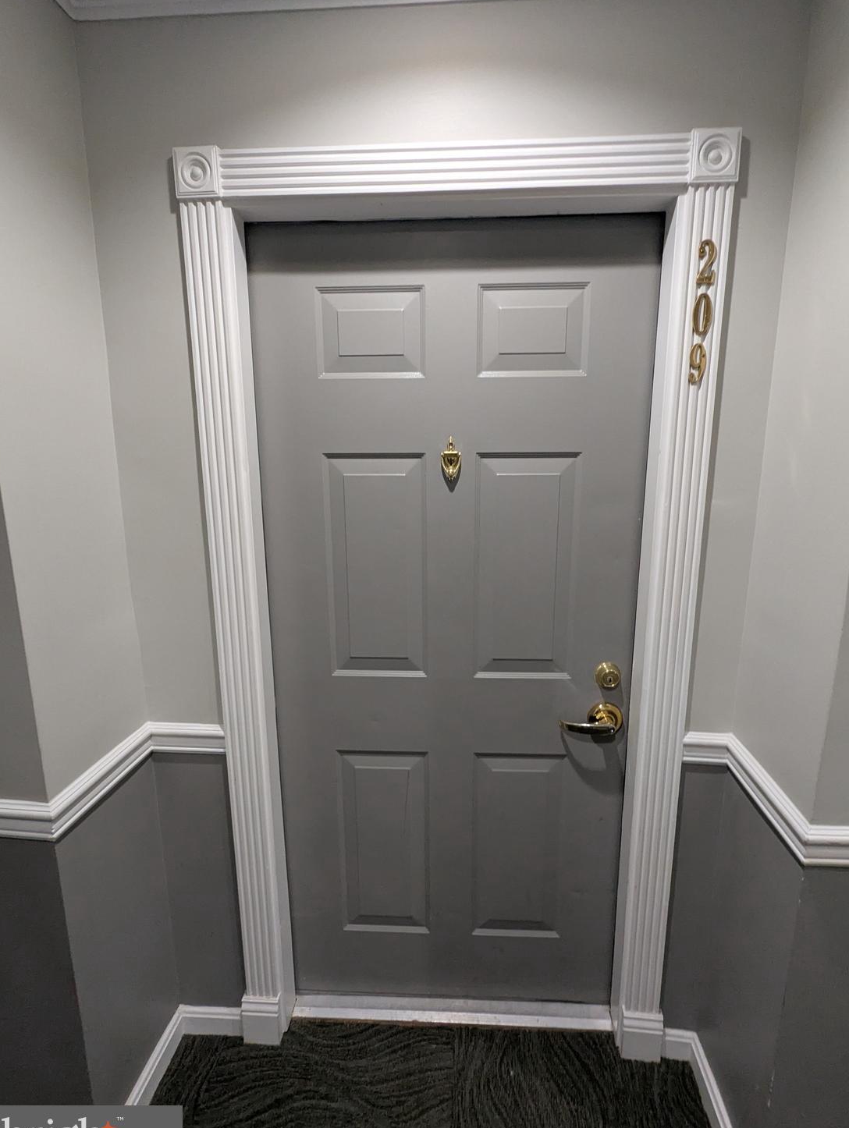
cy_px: 570
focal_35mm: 17
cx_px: 439
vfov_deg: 91.0
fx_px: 555
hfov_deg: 74.8
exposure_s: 1/23.8
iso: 214
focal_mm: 2.35
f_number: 2.2
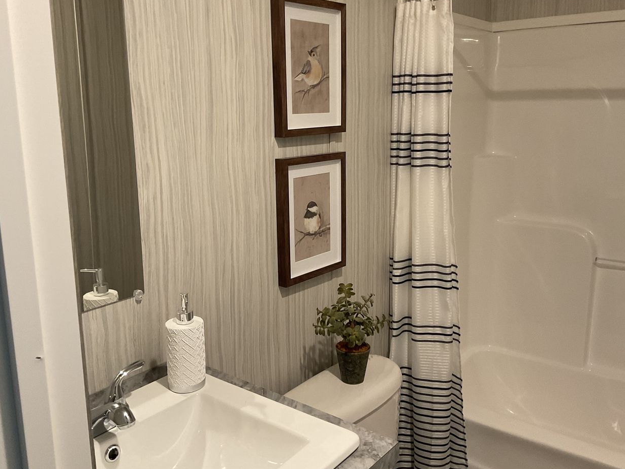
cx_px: 315
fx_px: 596
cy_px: 221
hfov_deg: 55.3
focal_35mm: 33
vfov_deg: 42.9
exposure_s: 1/60
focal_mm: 3
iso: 100
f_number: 1.8
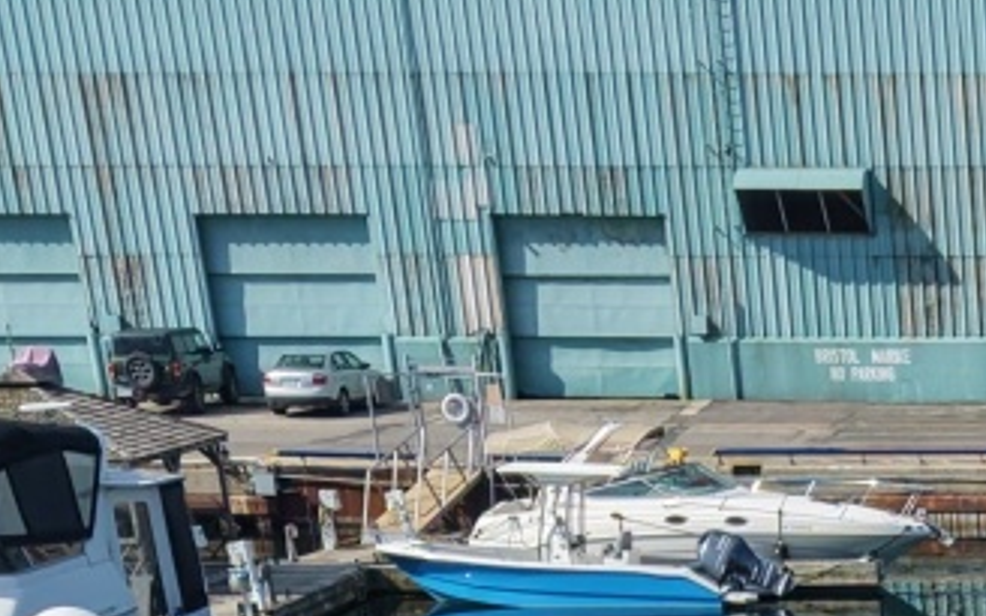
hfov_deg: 15.4
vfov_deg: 8.9
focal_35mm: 124
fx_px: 3332
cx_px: 1515
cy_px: 1782
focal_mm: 8.67
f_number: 1.8
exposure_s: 1/8000
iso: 350
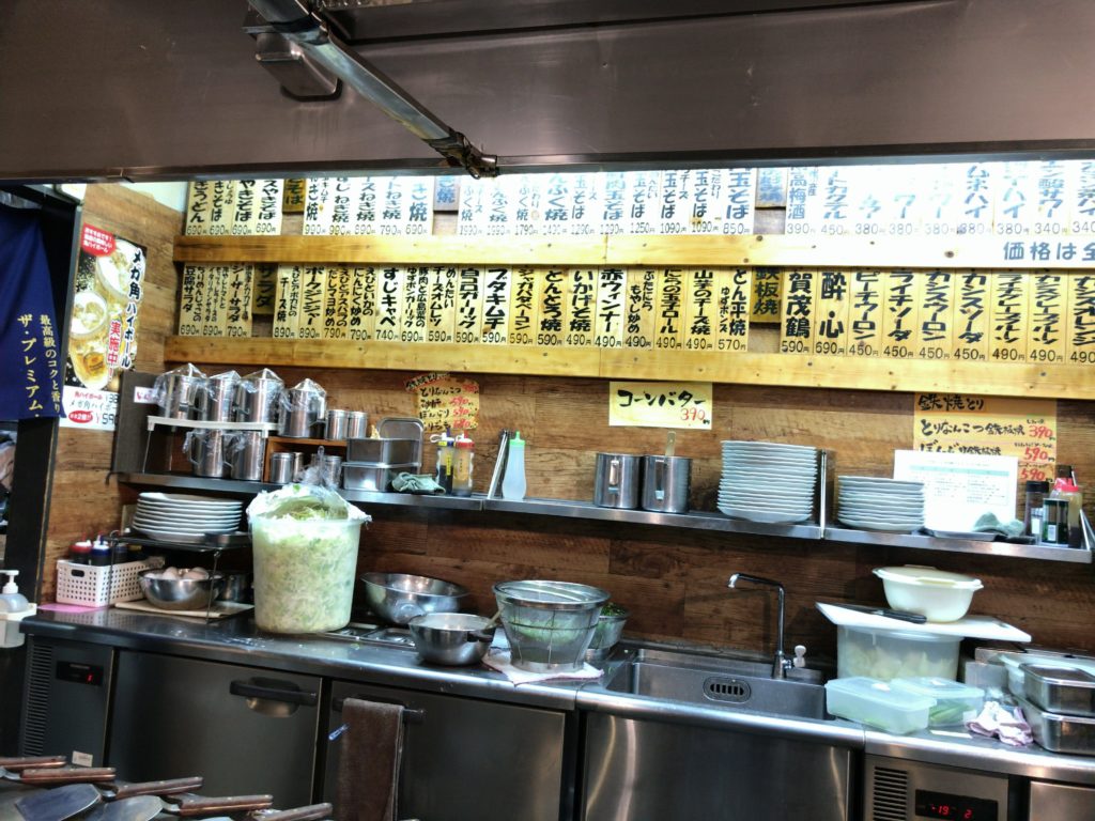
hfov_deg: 63.4
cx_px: 548
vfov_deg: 49.7
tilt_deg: +3.9
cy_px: 410
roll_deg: -3.9
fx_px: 886
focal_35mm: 28
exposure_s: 1/30
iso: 80
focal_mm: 3.99
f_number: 1.8
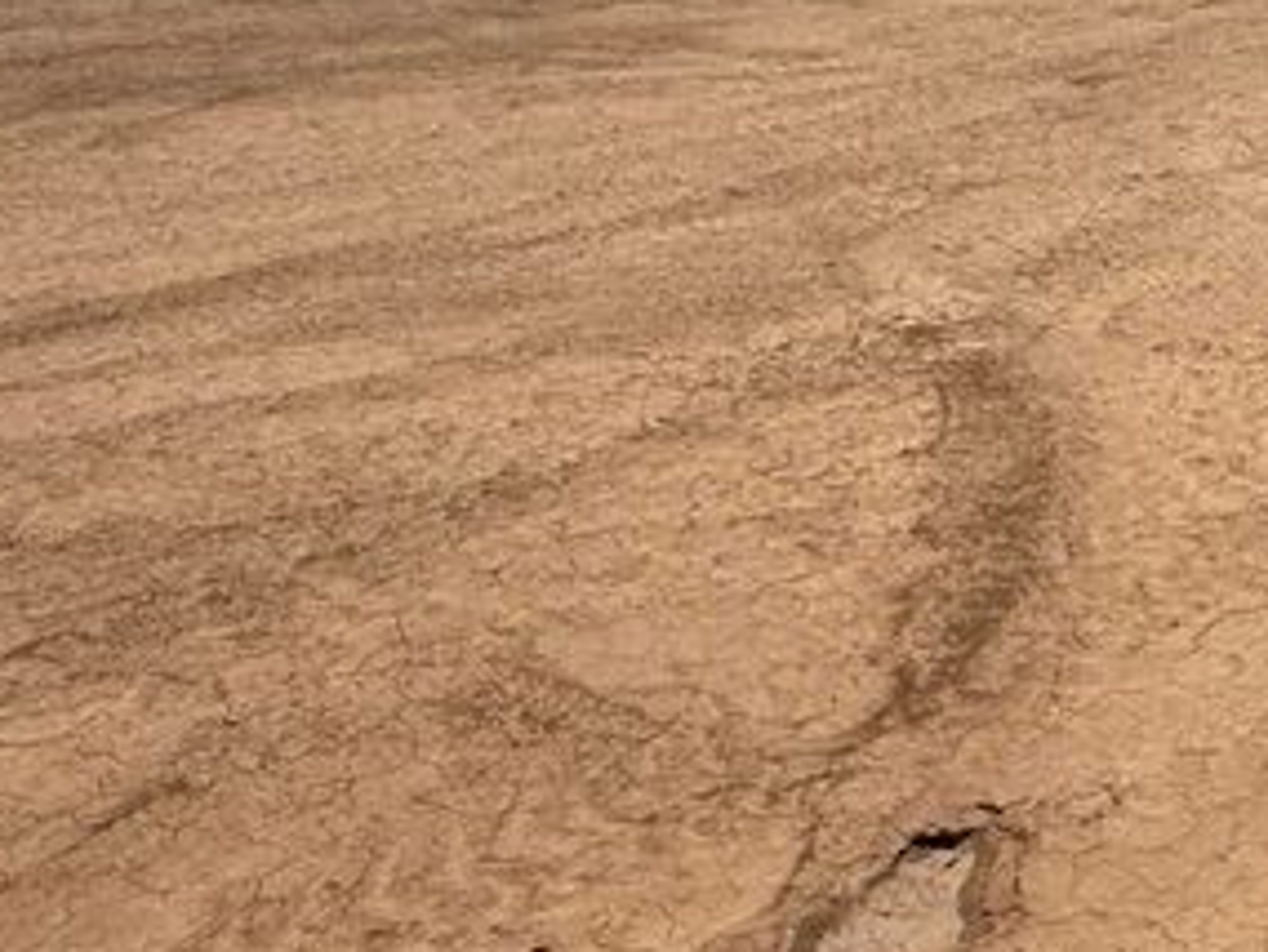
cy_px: -80
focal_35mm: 59
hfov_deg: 30.5
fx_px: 2162
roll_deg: +0.1
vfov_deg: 23.4
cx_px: 1250
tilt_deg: -8.3
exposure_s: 1/6173
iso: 50
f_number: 2.2
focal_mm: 2.22
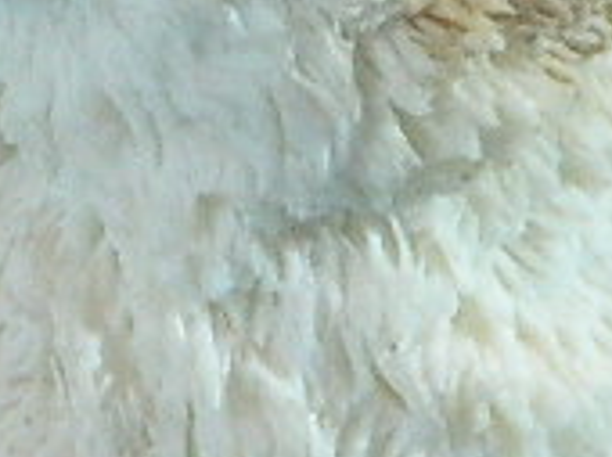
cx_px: -443
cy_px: 313
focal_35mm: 622
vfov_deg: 2.4
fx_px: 10981
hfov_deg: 3.2
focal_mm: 18.6
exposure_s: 1/25
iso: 400
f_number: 4.5
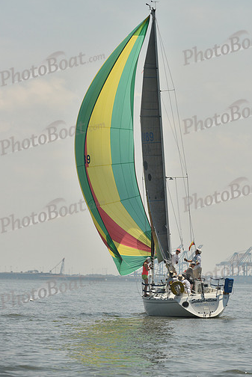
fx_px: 2410
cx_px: 144
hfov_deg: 6.0
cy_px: 165
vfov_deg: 8.9
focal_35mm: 230
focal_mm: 200
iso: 320
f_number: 7.1
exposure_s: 1/1600
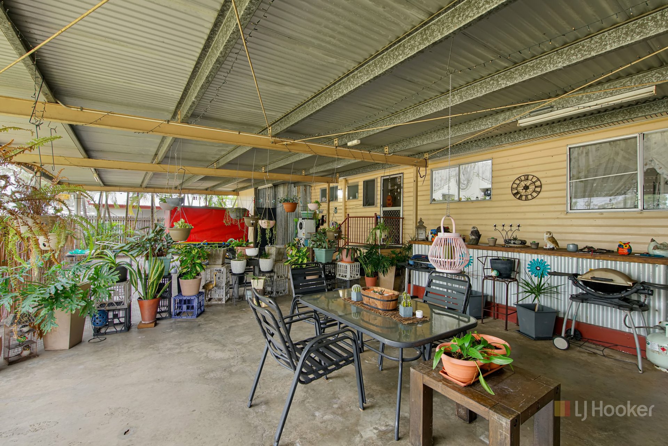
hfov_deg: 100.4
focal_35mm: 15
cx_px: 334
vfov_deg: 77.3
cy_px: 223
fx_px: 278
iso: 800
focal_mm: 15
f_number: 8
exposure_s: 1/10
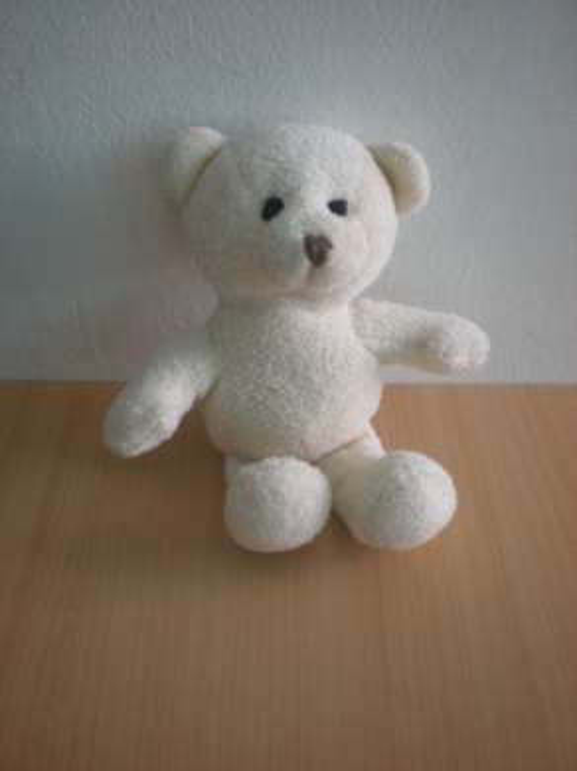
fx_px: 845
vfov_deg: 49.0
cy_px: 386
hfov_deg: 37.7
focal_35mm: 38
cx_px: 288
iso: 116
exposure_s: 1/61.2
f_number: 3.1
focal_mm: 6.3
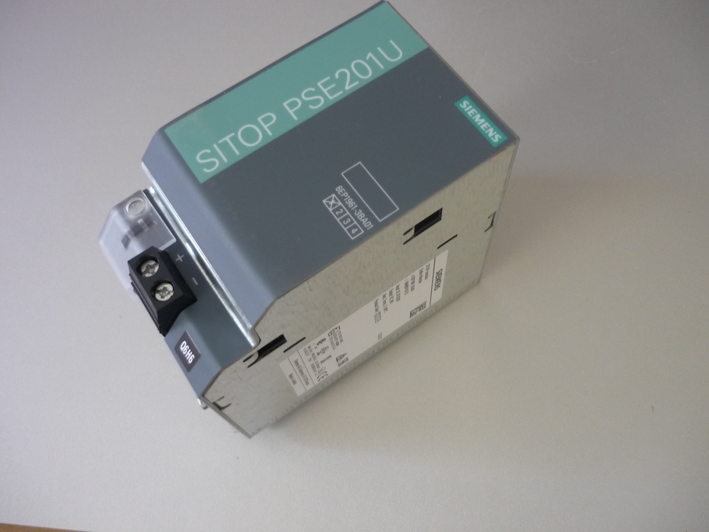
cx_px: 354
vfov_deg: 42.9
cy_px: 266
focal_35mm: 33
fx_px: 676
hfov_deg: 55.4
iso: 250
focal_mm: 5.5
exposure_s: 1/30
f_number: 2.8
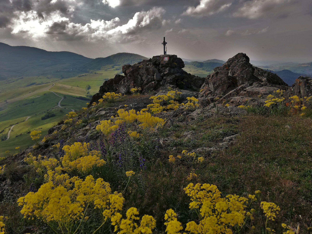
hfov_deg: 61.7
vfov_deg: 48.2
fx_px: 261
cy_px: 117
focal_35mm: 29
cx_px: 156
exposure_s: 1/729
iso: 50
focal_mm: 3.81
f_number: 2.2
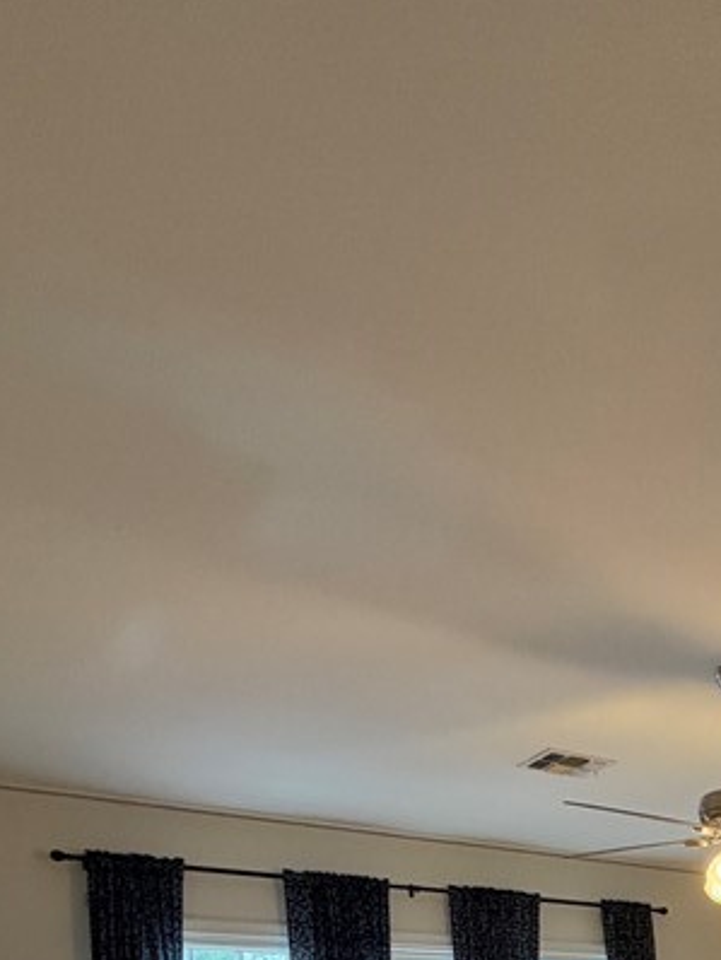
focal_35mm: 36
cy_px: 1141
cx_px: 820
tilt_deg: -4.9
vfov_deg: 38.5
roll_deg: +0.9
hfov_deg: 33.7
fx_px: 999
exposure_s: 1/120
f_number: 2.2
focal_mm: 2.22
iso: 320
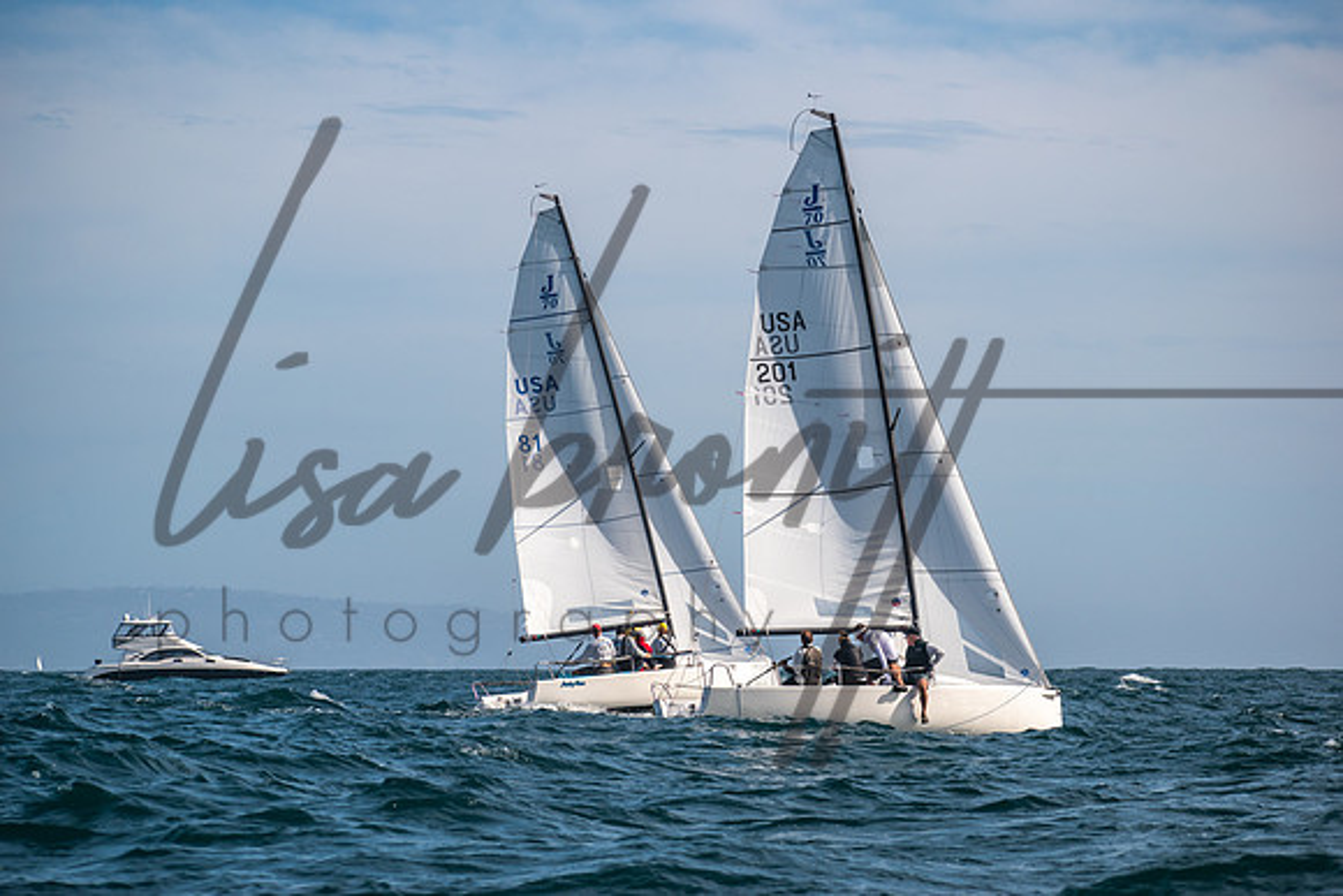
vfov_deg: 9.6
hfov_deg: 14.4
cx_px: 672
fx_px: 5317
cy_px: 448
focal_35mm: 142
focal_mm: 95
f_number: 6.3
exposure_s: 1/2000
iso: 200
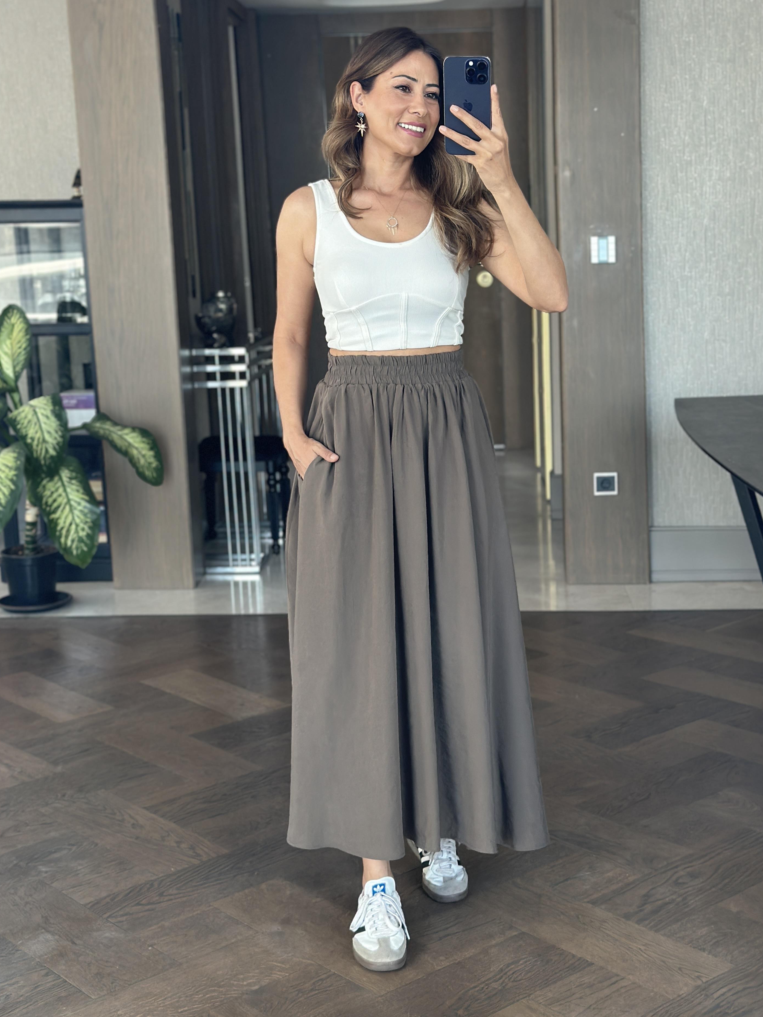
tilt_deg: -19.0
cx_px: 405
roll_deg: +1.7
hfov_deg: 28.0
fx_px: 1528
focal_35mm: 52
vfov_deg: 36.8
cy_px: 467
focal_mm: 6.86
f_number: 1.78
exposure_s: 1/86
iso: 125
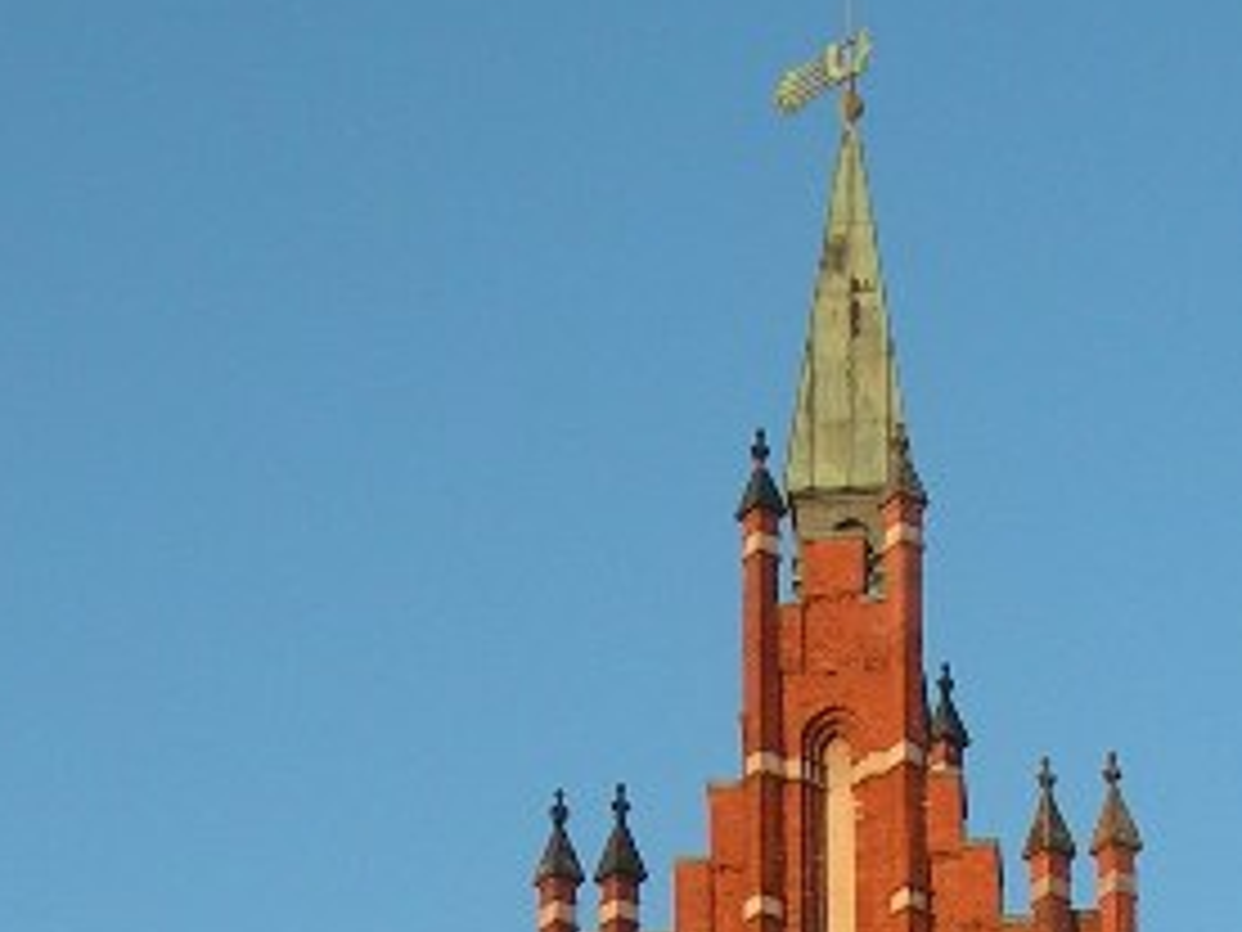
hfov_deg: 14.0
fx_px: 5059
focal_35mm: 141
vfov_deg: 10.0
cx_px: 878
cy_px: 1612
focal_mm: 7.8
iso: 50
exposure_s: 1/180
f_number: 4.8
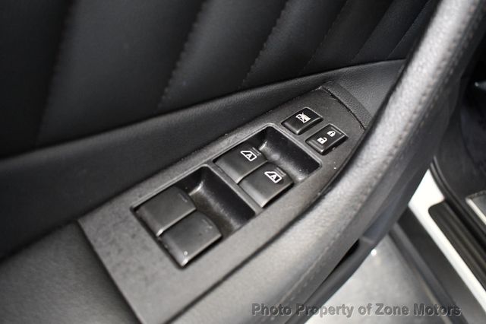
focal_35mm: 27
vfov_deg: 47.9
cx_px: 243
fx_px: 364
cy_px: 162
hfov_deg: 67.4
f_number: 3.5
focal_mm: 18
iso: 4500
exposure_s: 1/60
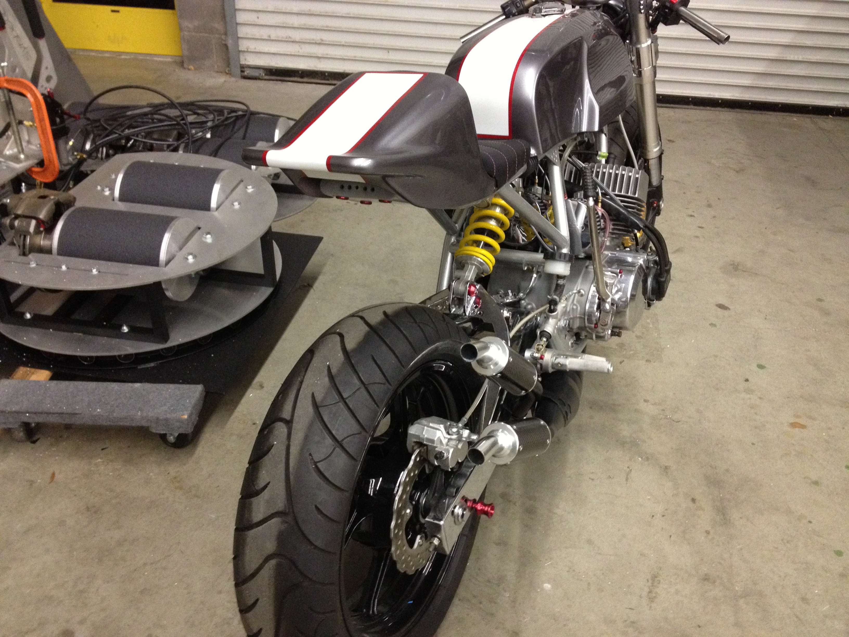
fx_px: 858
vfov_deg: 40.7
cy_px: 318
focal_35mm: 35
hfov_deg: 52.6
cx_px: 424
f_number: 2.4
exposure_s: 1/20
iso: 400
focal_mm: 4.28
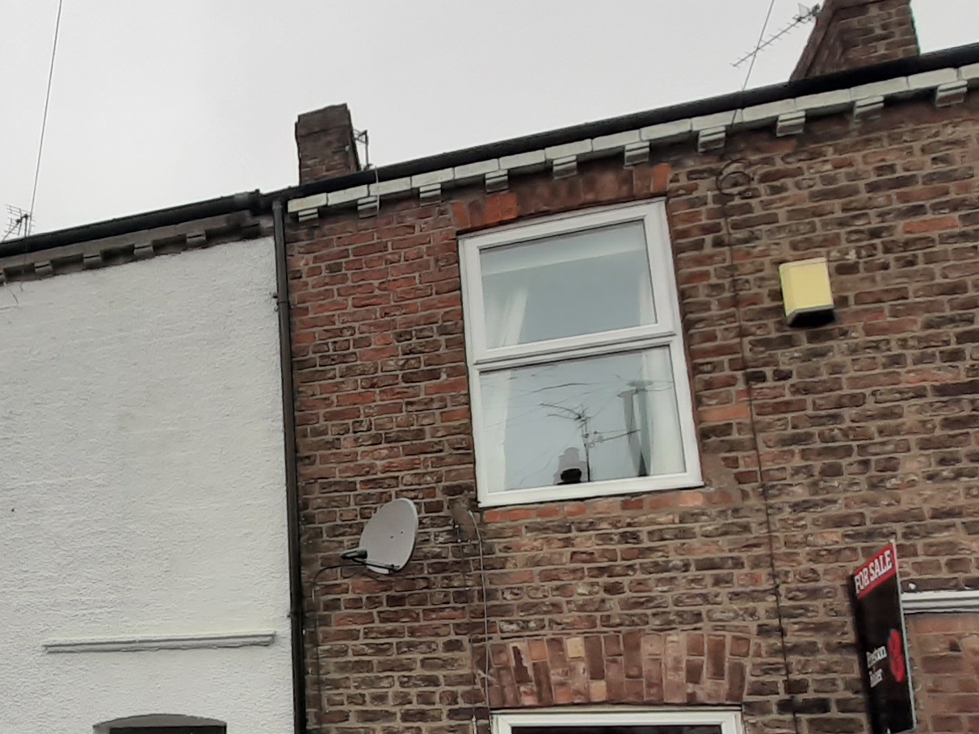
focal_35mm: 35
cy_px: 604
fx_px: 990
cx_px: -23
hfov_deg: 44.0
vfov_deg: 38.9
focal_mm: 1.42
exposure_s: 1/455
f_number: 2.2
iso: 40
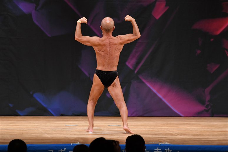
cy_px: 76
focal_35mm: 285
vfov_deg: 4.8
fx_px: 1804
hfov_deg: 7.2
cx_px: 114
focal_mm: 190
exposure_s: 1/400
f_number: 5.6
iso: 3200
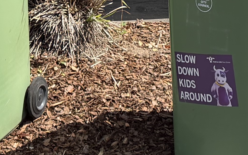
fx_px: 939
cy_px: -199
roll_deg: +0.6
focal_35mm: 139
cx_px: 89
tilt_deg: -1.4
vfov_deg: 8.7
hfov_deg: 15.0
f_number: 1.78
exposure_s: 1/3279
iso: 100
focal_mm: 6.76
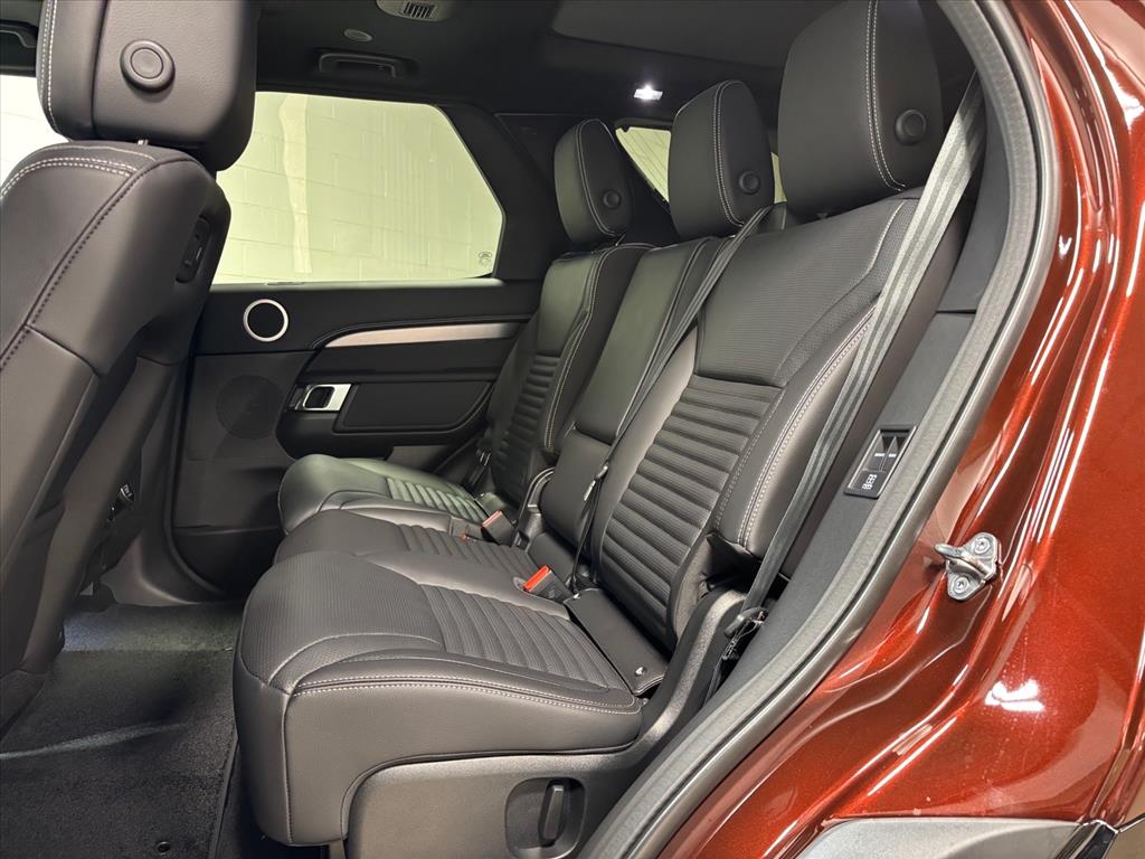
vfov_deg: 53.1
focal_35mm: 26
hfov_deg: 67.3
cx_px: 572
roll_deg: -1.1
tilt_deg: -6.8
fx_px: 860
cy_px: 430
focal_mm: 5.96
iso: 320
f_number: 1.6
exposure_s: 1/60
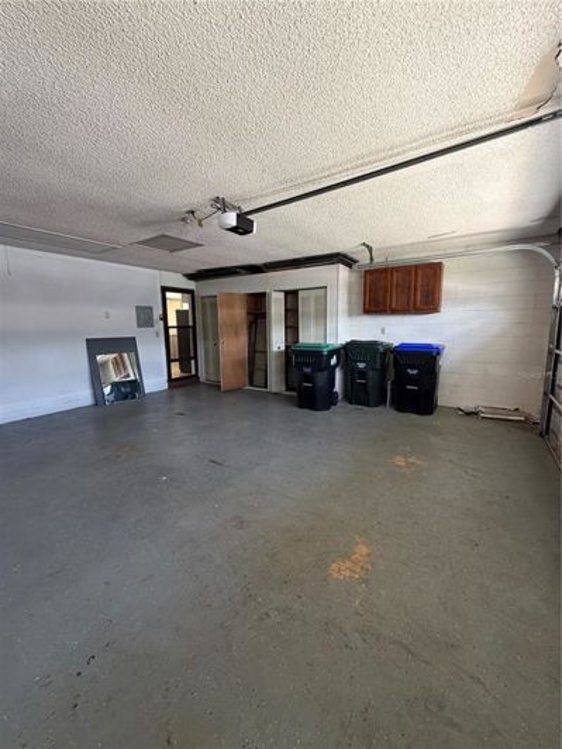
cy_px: 374
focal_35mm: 14
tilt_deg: -9.1
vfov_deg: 102.1
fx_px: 303
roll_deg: +0.6
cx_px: 281
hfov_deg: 85.7
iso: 320
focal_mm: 2.22
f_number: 2.2
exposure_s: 1/60
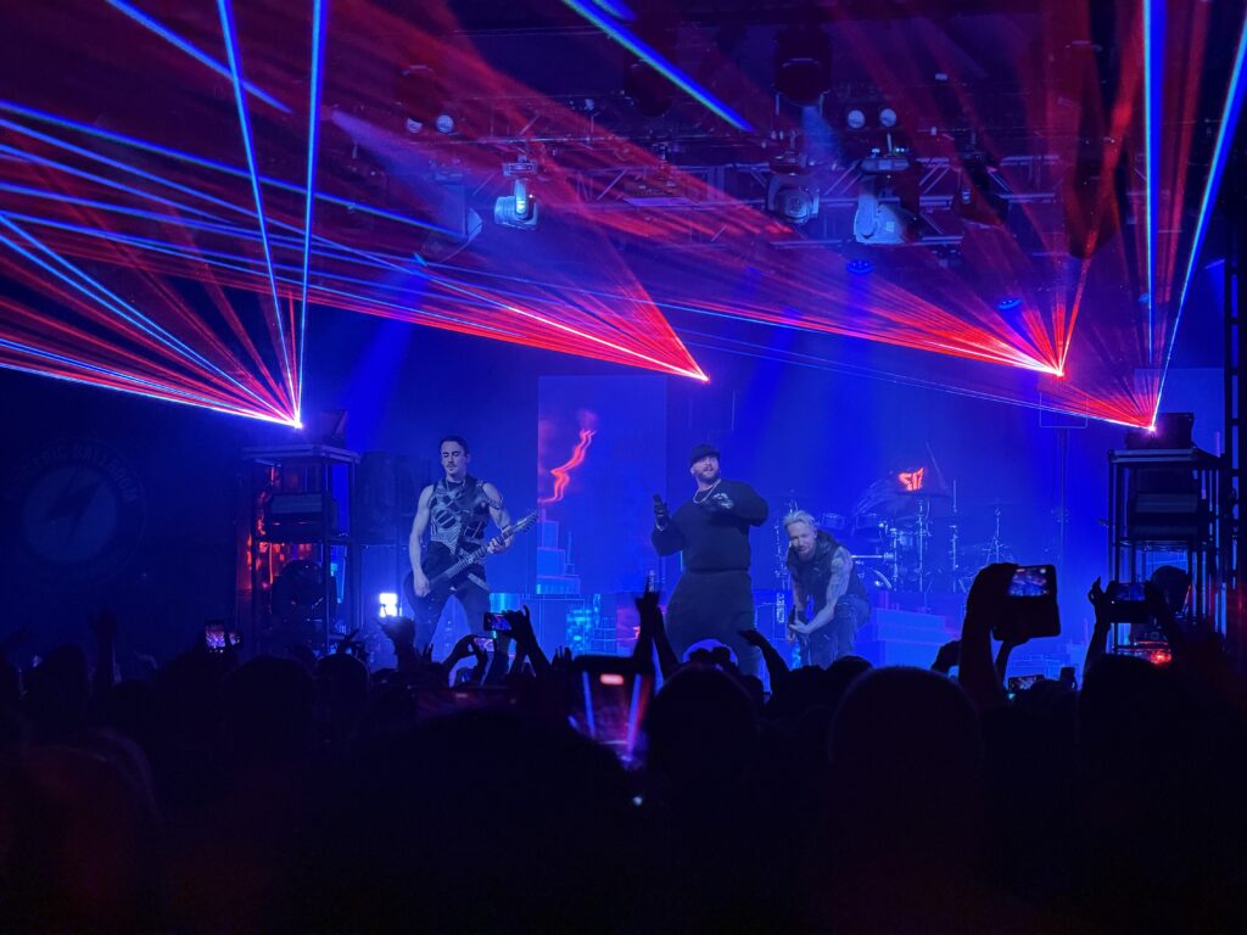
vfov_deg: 14.8
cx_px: 624
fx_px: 3602
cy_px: 468
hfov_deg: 19.6
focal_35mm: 100
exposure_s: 1/40
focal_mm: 16.89
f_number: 2.8
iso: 800
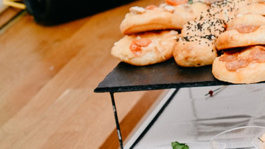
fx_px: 1286
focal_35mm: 183
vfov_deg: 6.6
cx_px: 707
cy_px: 24
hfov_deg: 9.8
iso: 160
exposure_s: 1/160
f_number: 3.2
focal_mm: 26
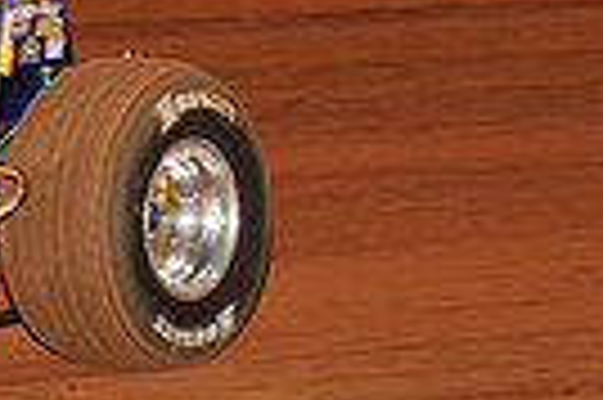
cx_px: -486
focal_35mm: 371
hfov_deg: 5.5
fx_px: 6207
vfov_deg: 3.7
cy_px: -135
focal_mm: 86
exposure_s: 1/320
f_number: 6.3
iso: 1000
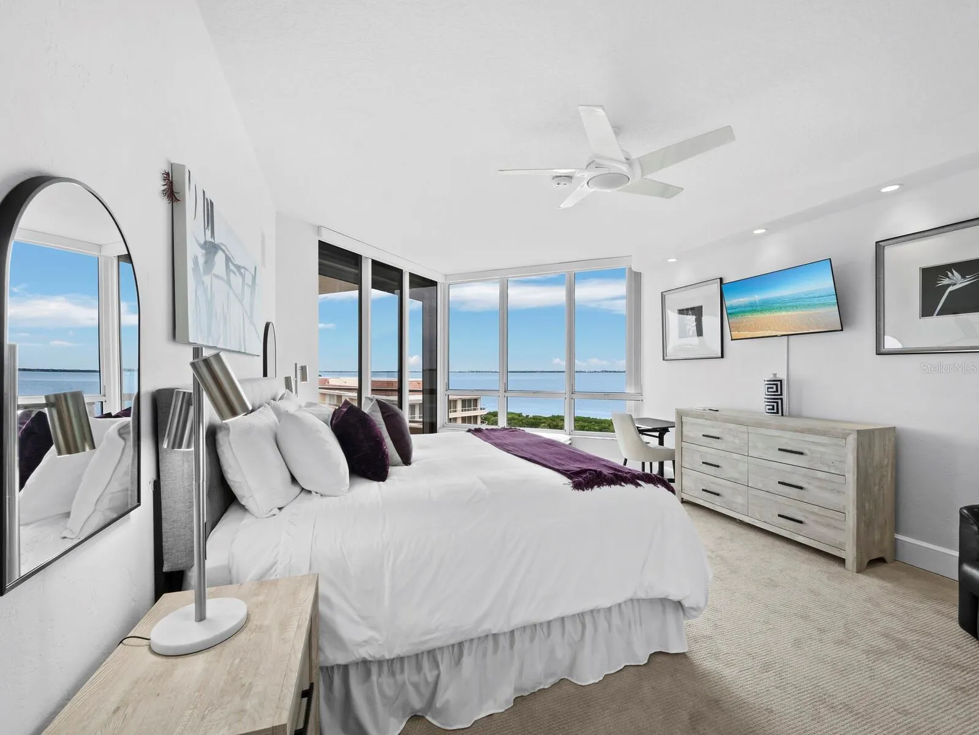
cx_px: 490
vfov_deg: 85.7
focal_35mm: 14
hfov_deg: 102.0
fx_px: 396
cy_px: 368
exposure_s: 1/20
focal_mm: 7
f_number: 11
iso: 400
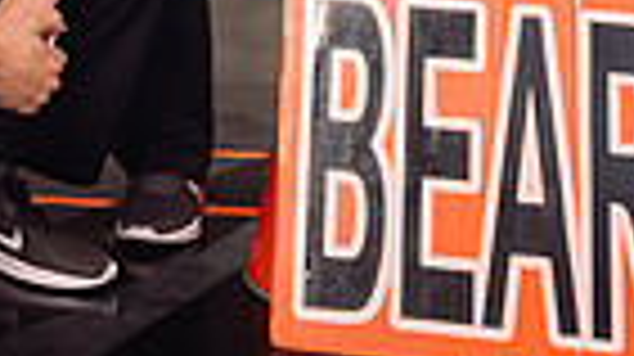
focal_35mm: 134
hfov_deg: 15.7
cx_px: -27
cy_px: -536
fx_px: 2251
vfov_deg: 8.2
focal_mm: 40
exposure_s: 1/200
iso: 200
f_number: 7.1
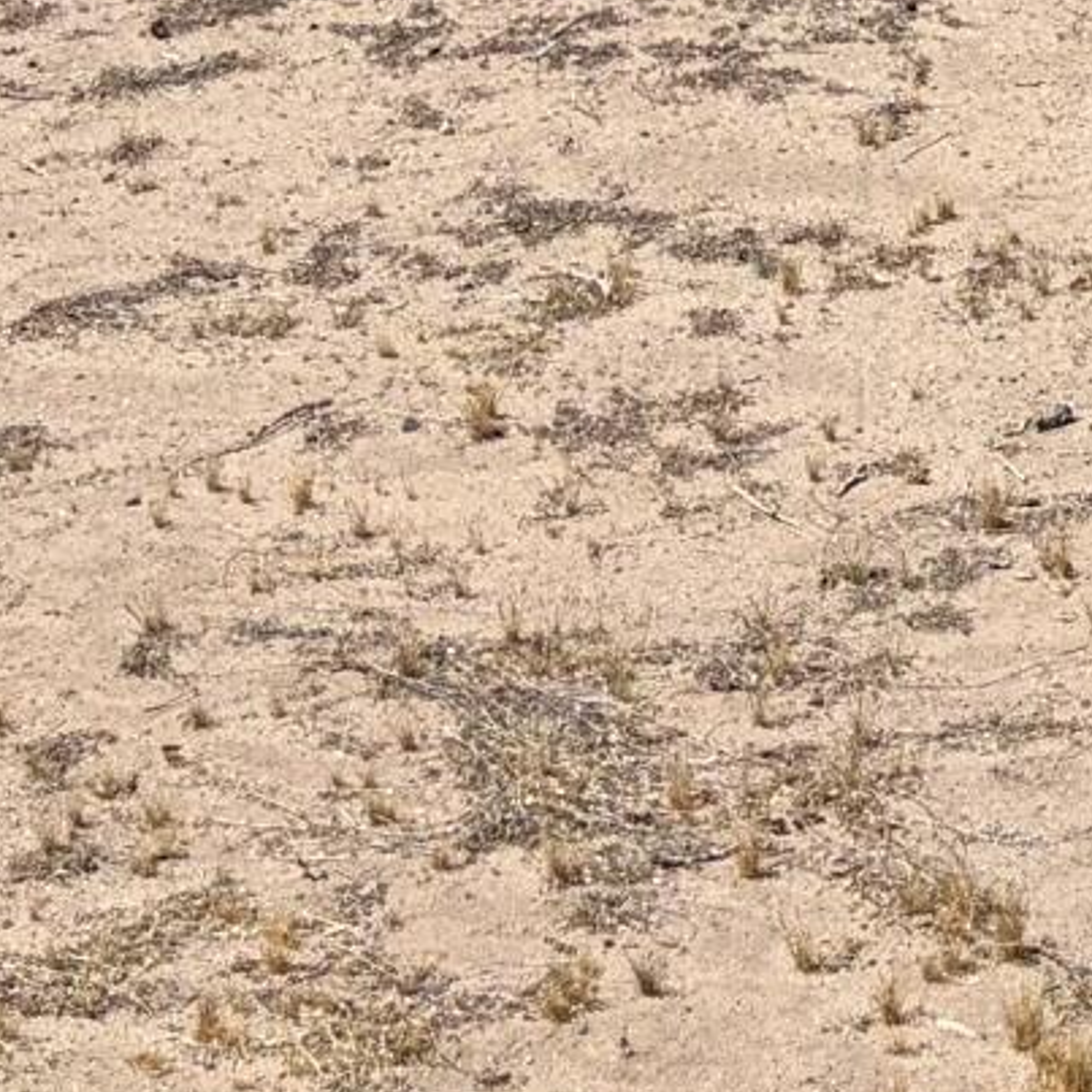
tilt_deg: -4.8
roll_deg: +2.3
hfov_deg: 10.0
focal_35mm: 171
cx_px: 1447
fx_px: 6103
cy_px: -1244
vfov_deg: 9.4
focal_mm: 5.96
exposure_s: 1/4608
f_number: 1.6
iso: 50
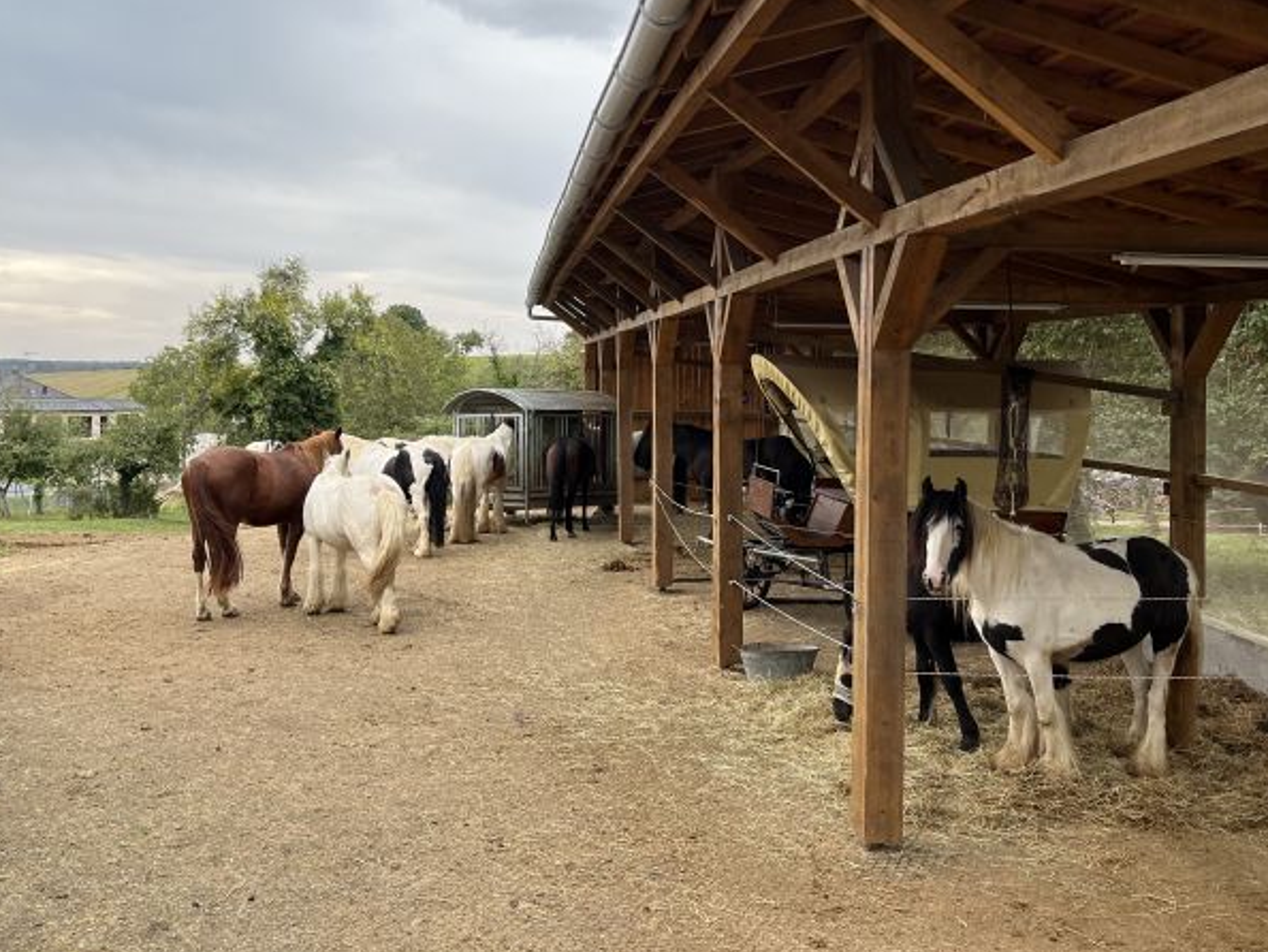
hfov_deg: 52.6
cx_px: 660
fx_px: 1283
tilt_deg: -3.5
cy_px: 429
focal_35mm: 35
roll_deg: -1.6
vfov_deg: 40.7
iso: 50
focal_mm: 5.1
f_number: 1.6
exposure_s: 1/737
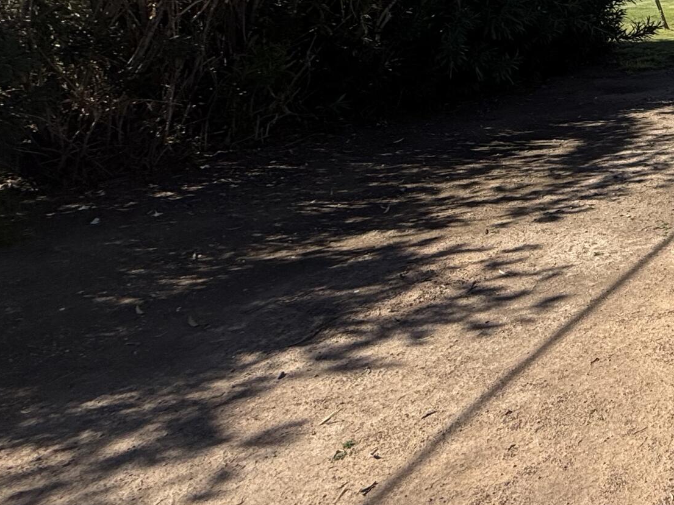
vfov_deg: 33.6
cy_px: -29
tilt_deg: -4.3
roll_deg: +0.4
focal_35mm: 38
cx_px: 868
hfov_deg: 34.9
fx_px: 740
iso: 50
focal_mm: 2.22
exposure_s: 1/1795
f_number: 2.2
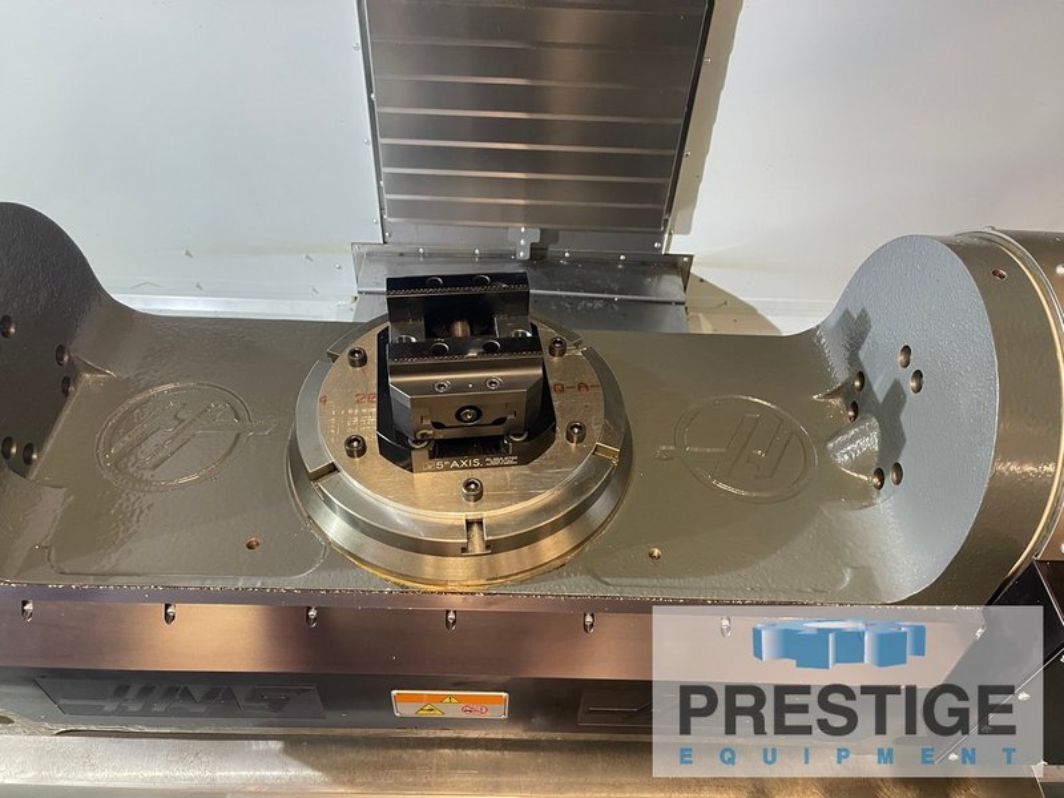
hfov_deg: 67.3
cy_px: 399
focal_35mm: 26
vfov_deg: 53.1
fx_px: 799
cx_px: 532
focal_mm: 5.1
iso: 320
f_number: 1.6
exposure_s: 1/60
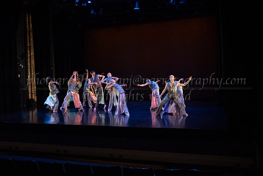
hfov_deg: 57.0
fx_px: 242
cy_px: 92
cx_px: 130
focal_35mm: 33
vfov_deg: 39.8
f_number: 4
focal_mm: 31.5
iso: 6400
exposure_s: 1/400
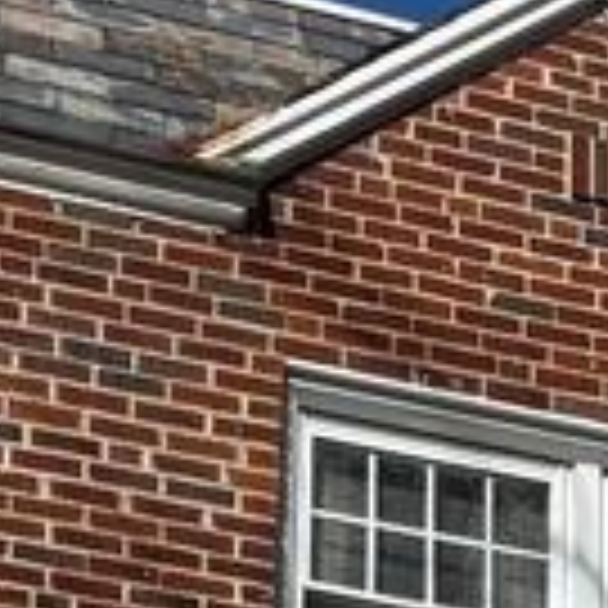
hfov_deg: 9.9
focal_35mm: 170
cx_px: 959
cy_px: 2049
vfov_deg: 8.1
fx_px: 3378
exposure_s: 1/7092
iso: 80
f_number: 1.78
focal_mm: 6.76
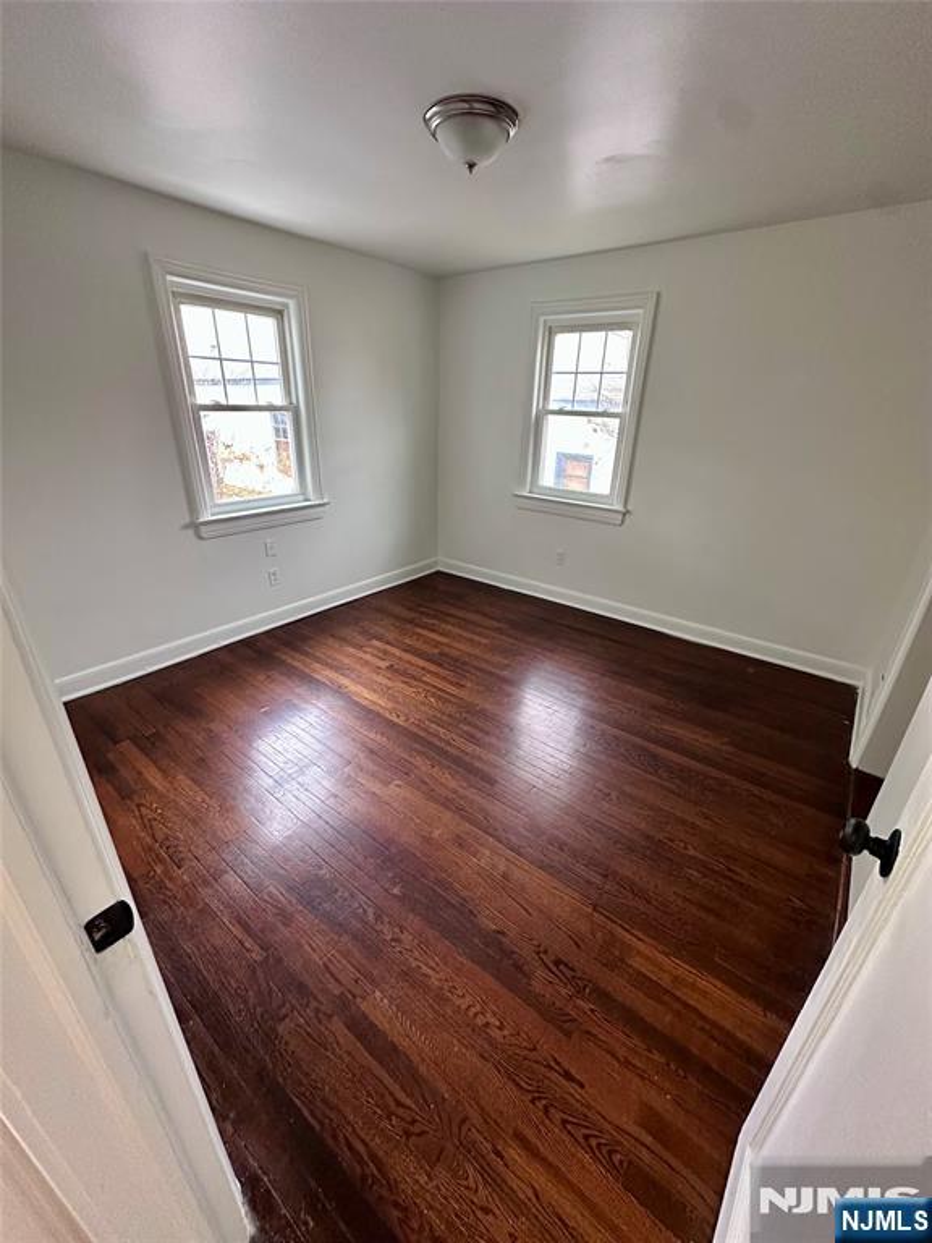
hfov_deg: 85.7
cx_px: 466
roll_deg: -1.1
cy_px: 622
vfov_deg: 102.1
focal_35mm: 14
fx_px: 503
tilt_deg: -23.3
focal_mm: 2.22
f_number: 2.2
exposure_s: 1/60
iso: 500
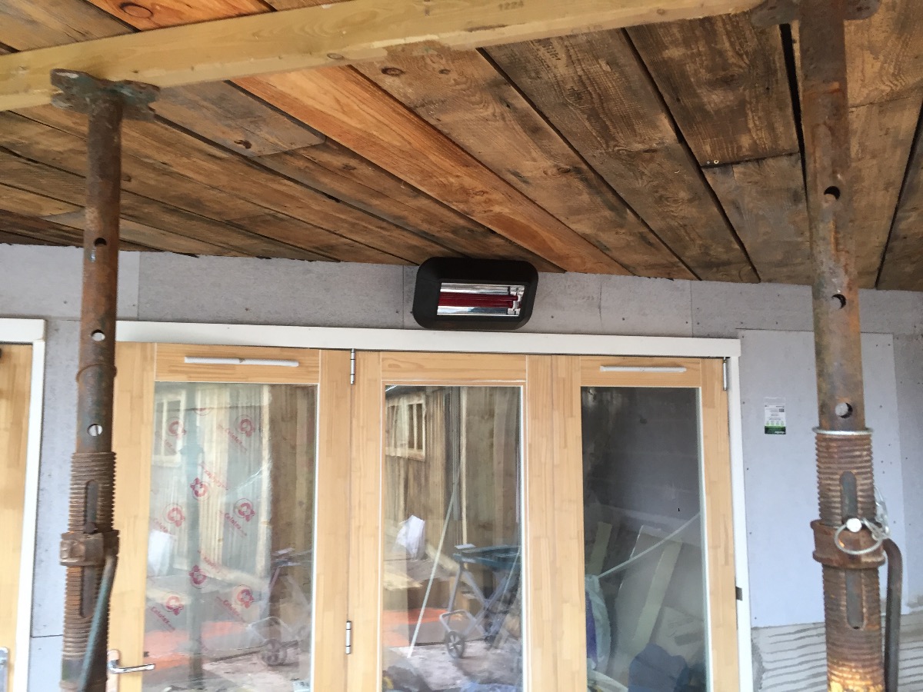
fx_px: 773
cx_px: 462
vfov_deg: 48.2
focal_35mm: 29
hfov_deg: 61.7
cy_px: 346
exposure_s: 1/33
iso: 100
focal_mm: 4.15
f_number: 2.2
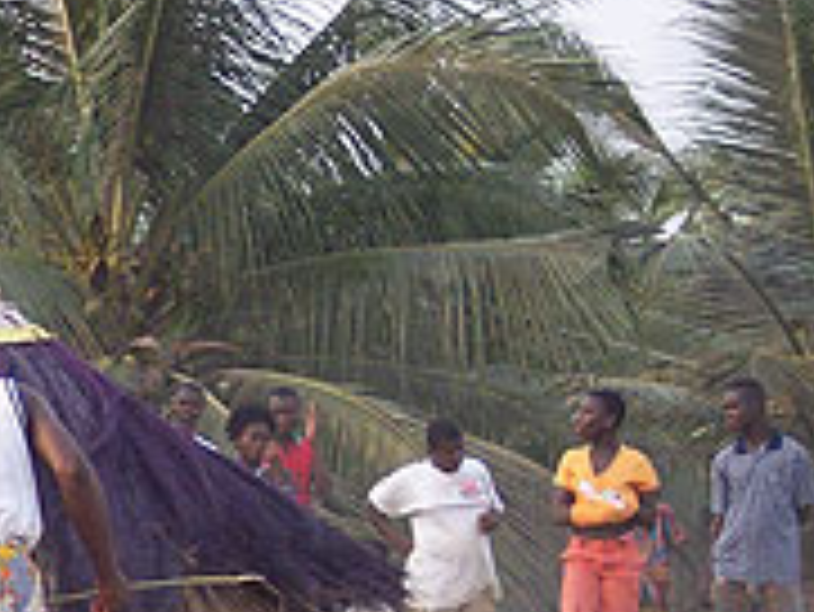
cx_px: -148
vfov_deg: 6.7
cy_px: 616
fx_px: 5200
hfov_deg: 8.9
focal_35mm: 221
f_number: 4.1
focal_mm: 18.7
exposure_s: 1/180
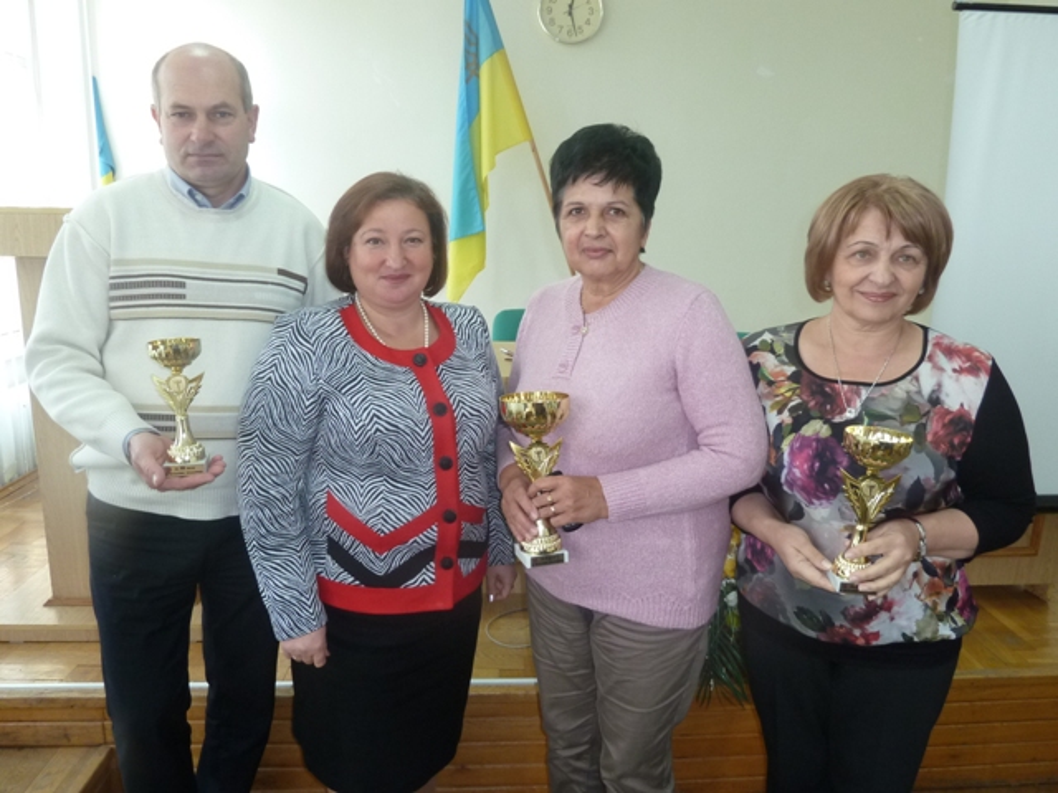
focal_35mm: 25
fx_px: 764
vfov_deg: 54.9
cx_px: 529
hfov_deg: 69.4
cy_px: 396
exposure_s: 1/30
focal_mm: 4.1
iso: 200
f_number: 3.3
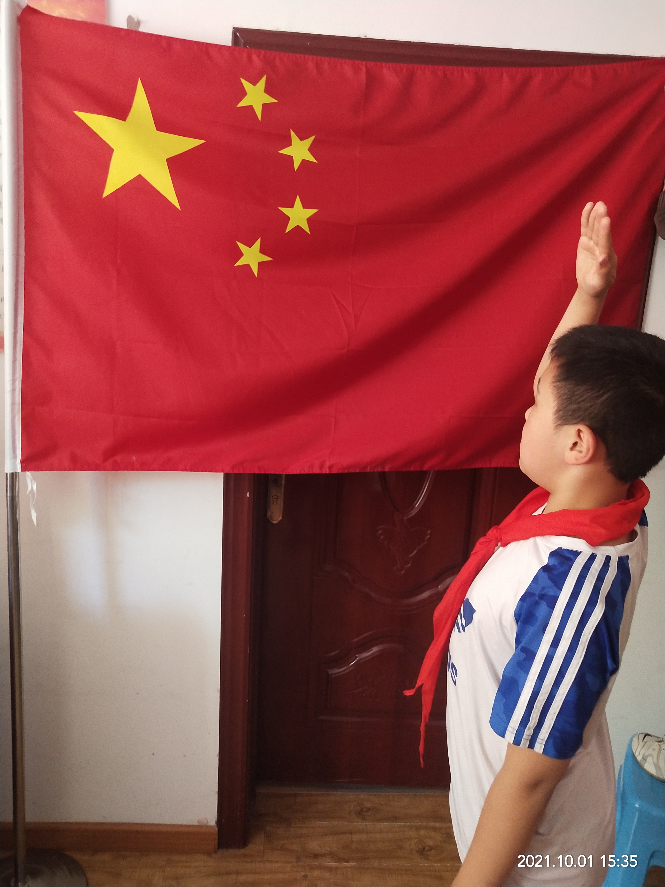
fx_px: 768
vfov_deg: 60.0
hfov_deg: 46.8
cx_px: 332
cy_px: 444
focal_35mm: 30
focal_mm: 3.95
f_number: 1.8
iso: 420
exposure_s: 1/33.3
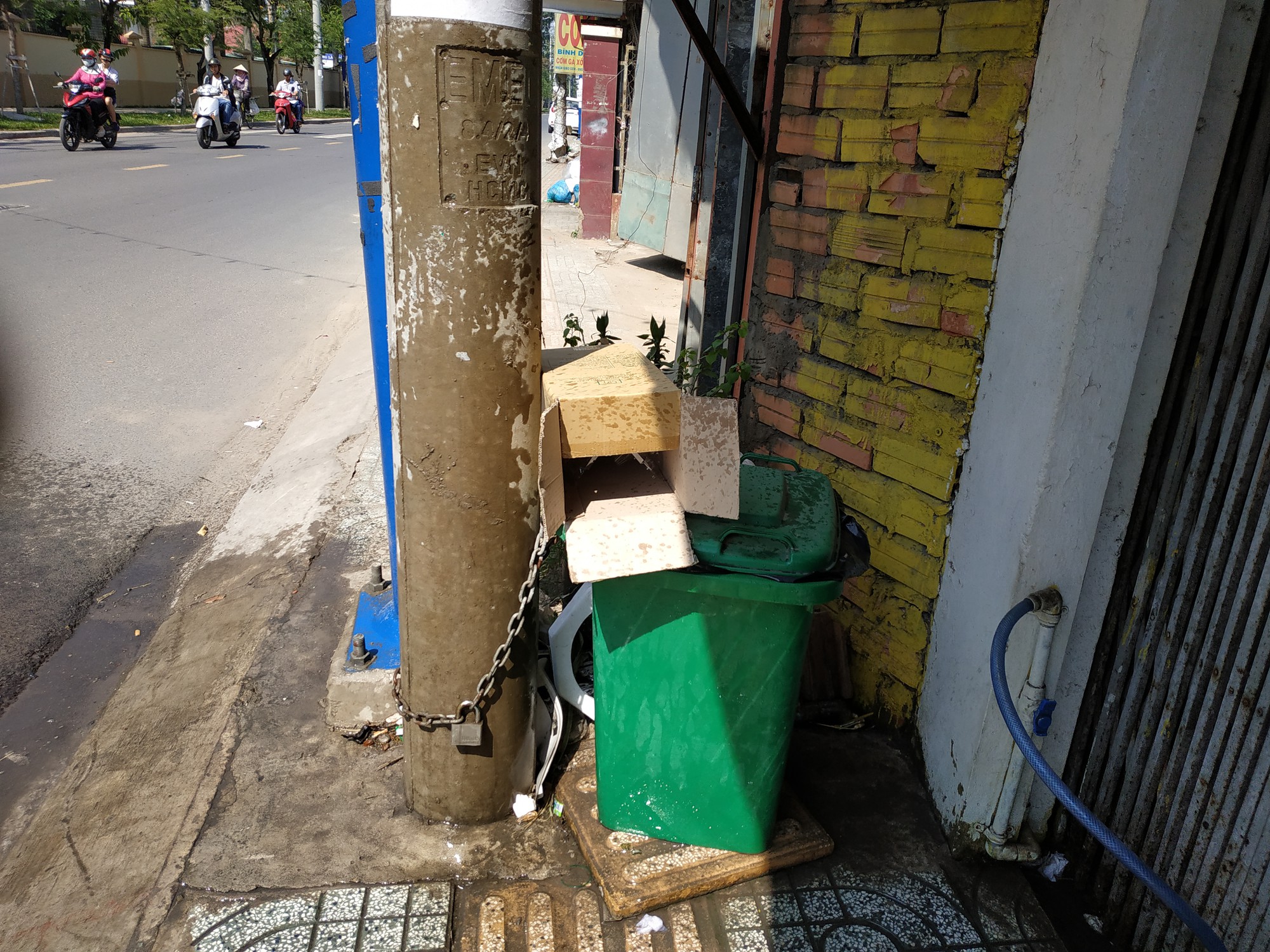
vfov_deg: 56.8
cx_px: 635
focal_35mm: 24
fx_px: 881
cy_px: 476
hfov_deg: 71.6
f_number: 1.9
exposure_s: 1/1454
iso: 100
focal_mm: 3.94
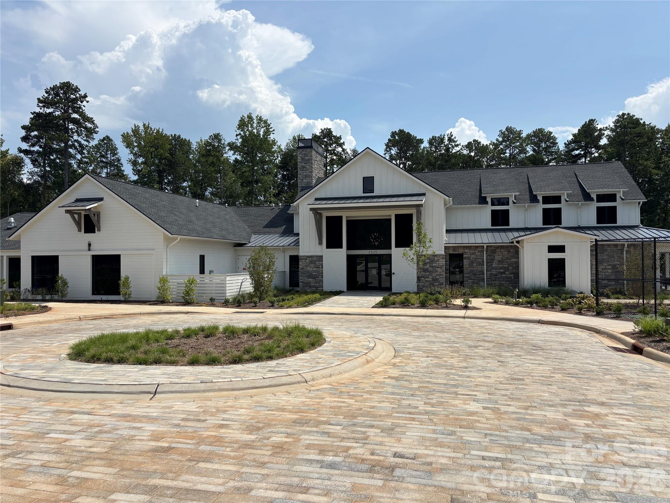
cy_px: 252
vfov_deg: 53.1
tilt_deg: +0.9
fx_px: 503
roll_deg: +0.1
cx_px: 335
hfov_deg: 67.3
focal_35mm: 26
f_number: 1.6
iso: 50
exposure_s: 1/6329
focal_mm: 5.96
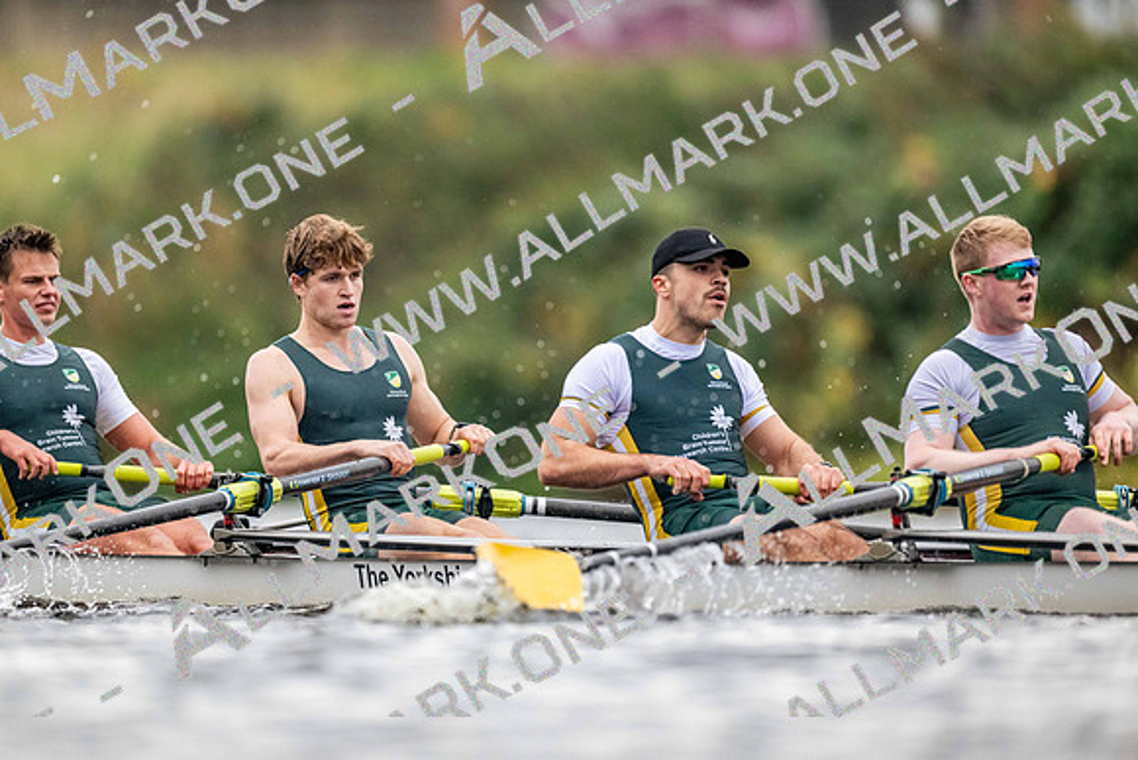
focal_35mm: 600
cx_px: 569
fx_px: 18970
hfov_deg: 3.4
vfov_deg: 2.3
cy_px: 380
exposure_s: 1/2500
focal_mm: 600
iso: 4000
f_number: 4
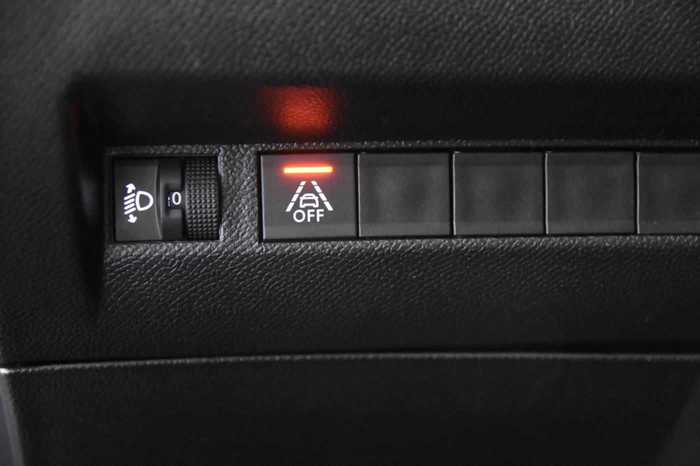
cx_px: 350
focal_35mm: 75
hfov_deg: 27.0
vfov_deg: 18.2
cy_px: 233
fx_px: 1458
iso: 12800
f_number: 3.8
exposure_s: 1/15
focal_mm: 50
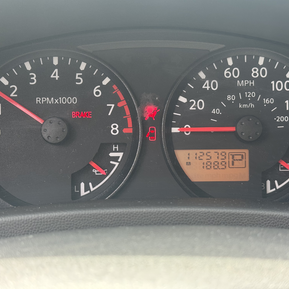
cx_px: 156
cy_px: 145
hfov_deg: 30.0
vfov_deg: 30.0
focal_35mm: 57
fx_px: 538
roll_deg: +0.1
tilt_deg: -24.8
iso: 64
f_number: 1.78
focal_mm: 6.76
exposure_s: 1/163
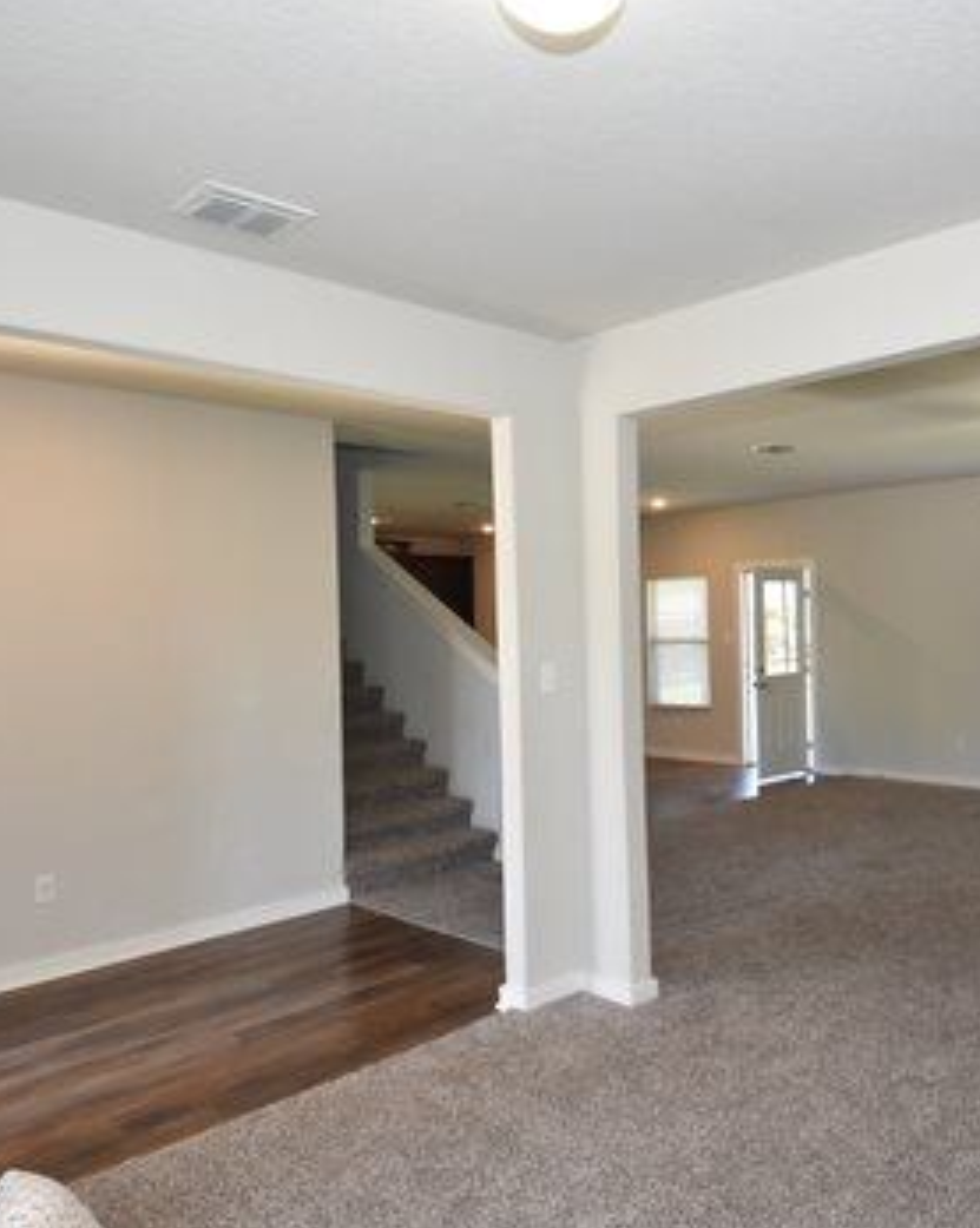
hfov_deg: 53.7
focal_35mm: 26
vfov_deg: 66.1
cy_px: 607
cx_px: 658
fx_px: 944
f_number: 4.5
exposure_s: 1/160
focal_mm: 10
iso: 800
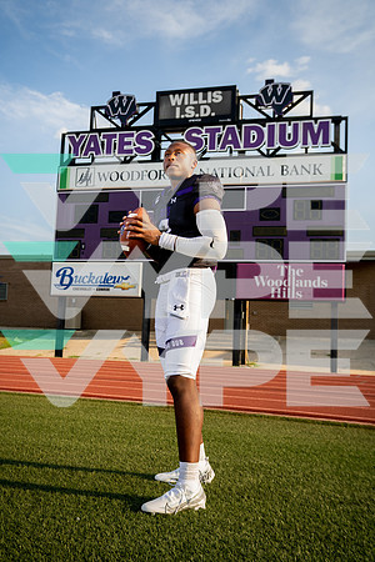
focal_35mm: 35
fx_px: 547
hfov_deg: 37.9
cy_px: 281
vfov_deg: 54.4
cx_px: 188
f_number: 4.5
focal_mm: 35
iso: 320
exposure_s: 1/800
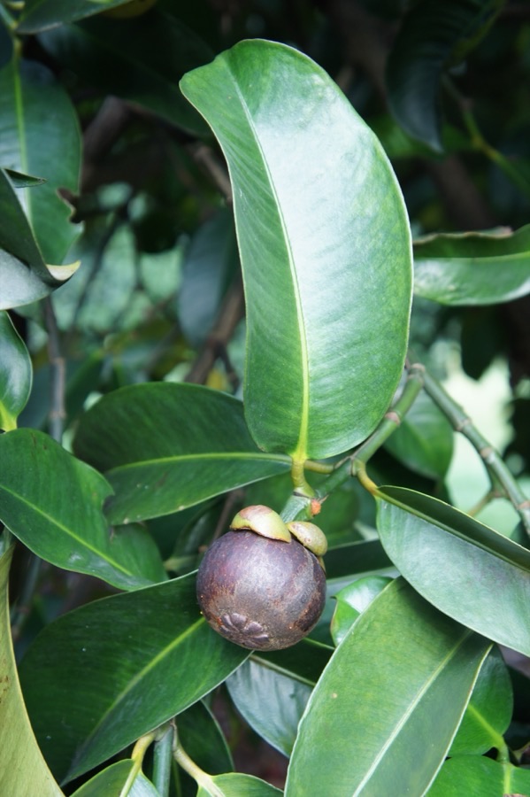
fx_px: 995
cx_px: 265
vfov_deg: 43.6
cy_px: 398
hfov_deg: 29.8
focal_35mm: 45
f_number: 4.5
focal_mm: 30
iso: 320
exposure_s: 1/50
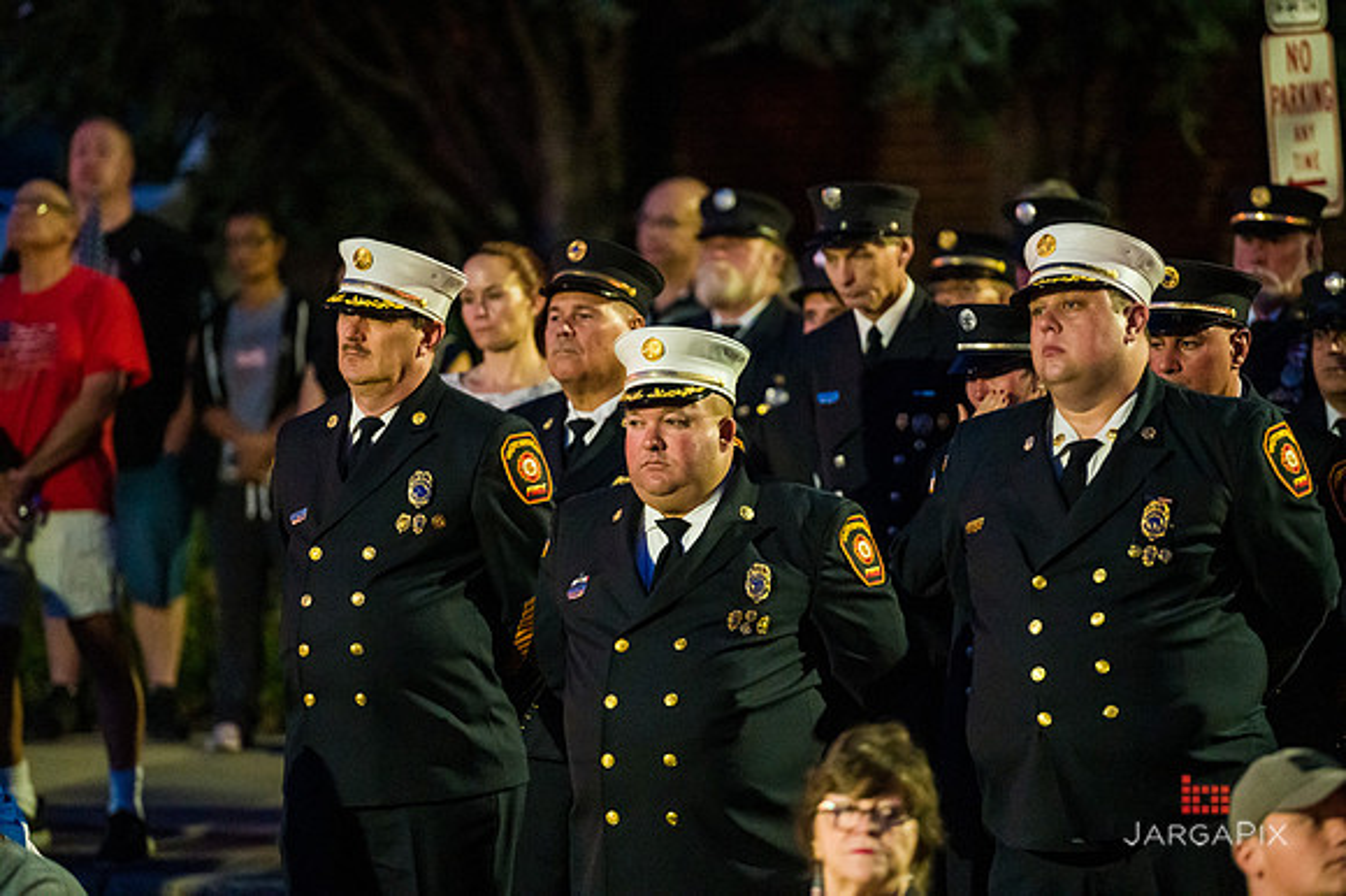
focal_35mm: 200
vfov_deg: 6.9
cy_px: 448
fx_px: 7473
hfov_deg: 10.3
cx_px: 673
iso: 12800
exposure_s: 1/40
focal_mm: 200
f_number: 3.2
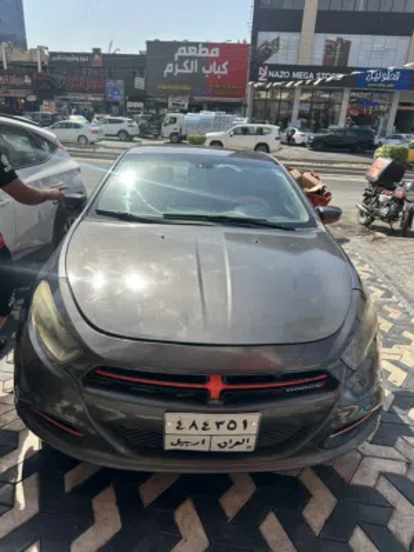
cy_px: 276
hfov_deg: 56.8
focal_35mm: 24
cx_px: 207
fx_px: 383
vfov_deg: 71.6
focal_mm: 6.86
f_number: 1.78
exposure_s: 1/3597
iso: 80
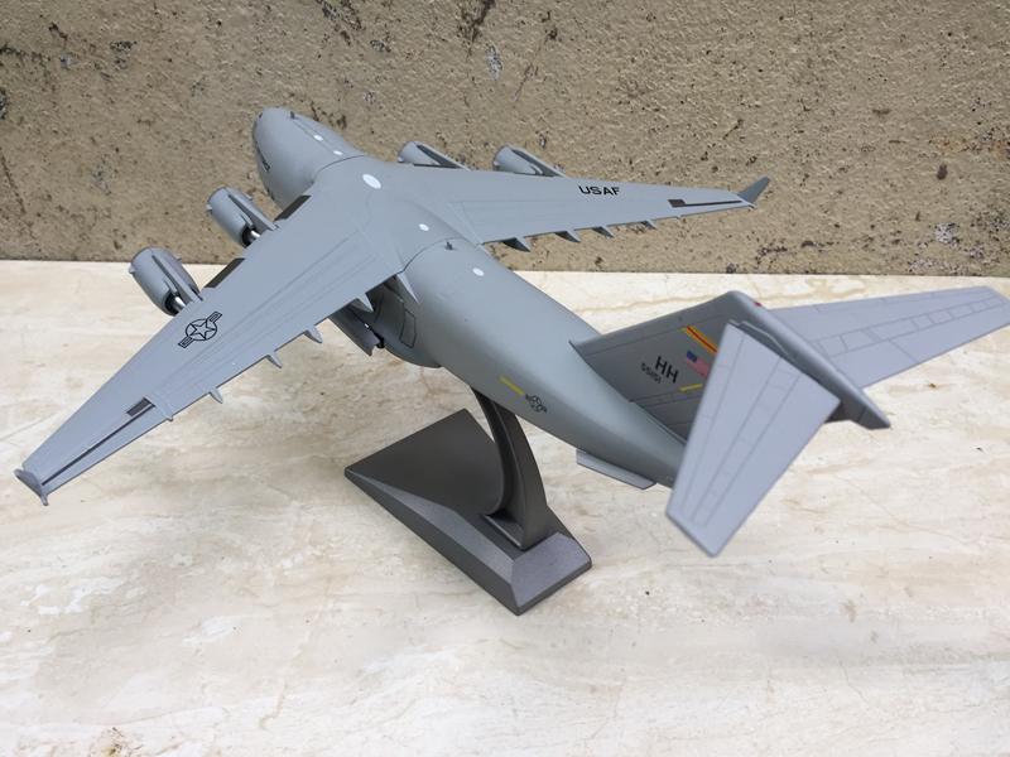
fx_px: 846
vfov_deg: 48.2
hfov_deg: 61.7
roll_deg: -0.8
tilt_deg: -39.8
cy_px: 378
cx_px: 505
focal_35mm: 29
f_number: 2.2
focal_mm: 4.15
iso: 40
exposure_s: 1/100
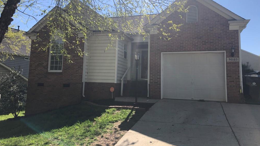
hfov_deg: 62.6
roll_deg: -0.8
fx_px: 214
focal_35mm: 31
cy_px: 62
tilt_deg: +6.6
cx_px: 130
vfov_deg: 37.7
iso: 20
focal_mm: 3.99
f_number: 1.8
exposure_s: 1/1845
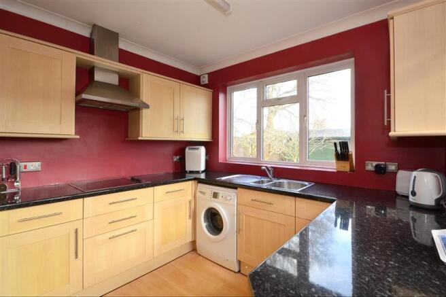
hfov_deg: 100.4
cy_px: 148
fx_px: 186
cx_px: 223
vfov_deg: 77.3
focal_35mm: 15
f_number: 11
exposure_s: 1/4
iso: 200
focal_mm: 10
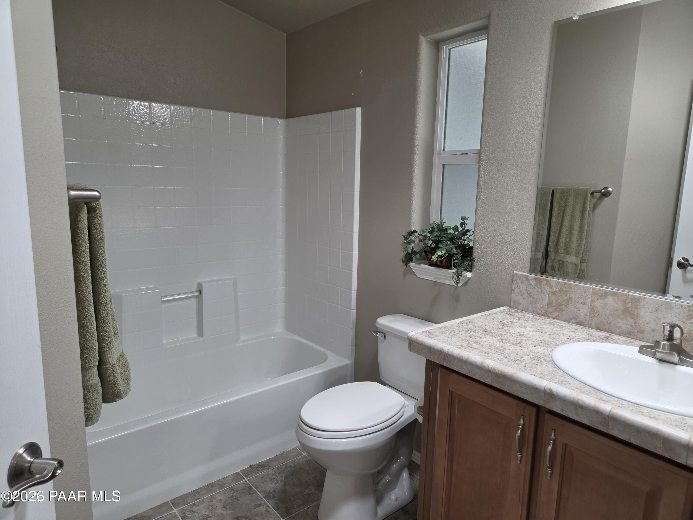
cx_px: 346
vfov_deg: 58.9
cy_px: 260
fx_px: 460
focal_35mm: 23
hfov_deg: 73.9
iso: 200
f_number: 1.8
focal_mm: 5.4
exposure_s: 1/120
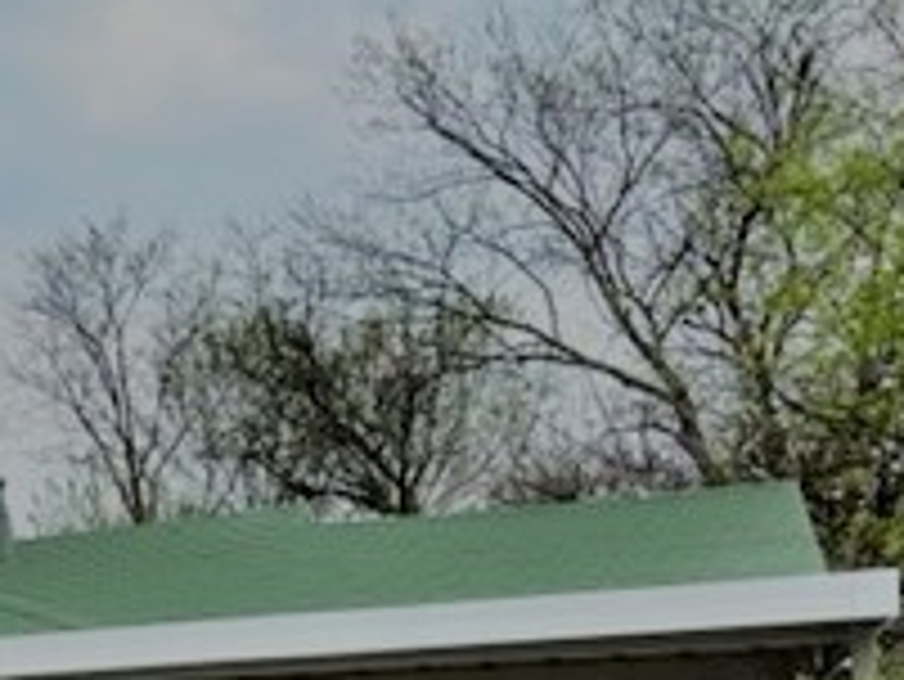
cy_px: 923
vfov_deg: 17.5
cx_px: -277
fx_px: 2038
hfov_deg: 22.4
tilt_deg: +0.2
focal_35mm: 78
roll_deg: +1.3
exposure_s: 1/1838
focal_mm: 5.7
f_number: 1.5
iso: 50
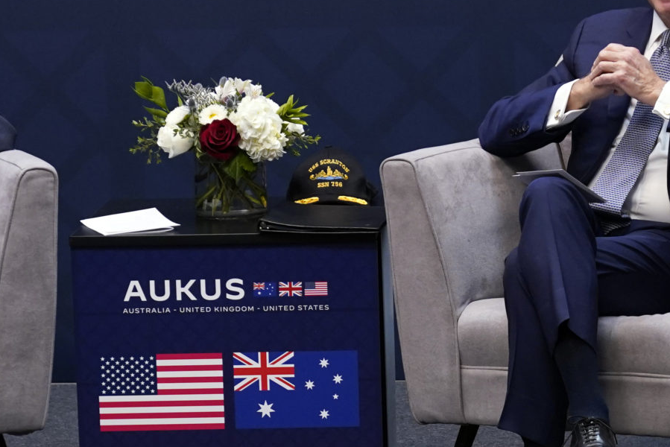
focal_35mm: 185
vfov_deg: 7.4
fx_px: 3444
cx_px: 439
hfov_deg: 11.1
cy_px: 386
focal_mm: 65
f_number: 4
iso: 2000
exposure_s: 1/500
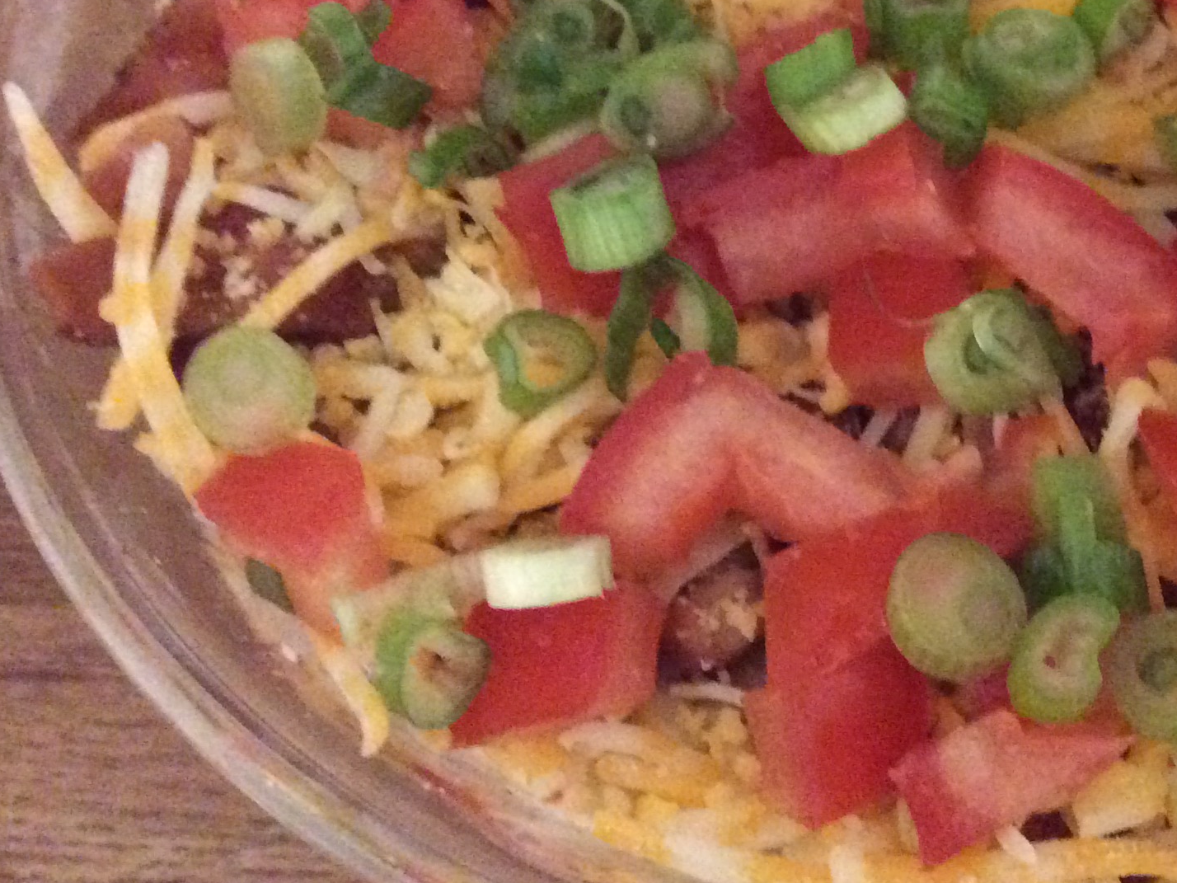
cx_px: 926
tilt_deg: -60.5
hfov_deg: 32.4
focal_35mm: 58
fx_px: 1972
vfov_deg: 24.9
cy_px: 193
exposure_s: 1/15
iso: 640
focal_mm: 3.3
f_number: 2.4
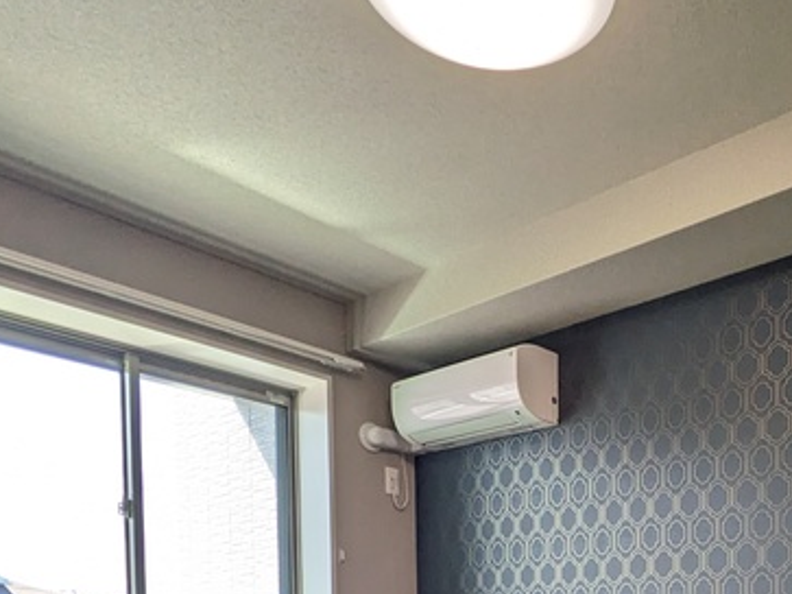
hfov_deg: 47.4
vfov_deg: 32.6
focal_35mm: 37
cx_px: 636
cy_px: 694
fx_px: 846
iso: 49
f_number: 2.2
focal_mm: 1.83
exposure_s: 1/184
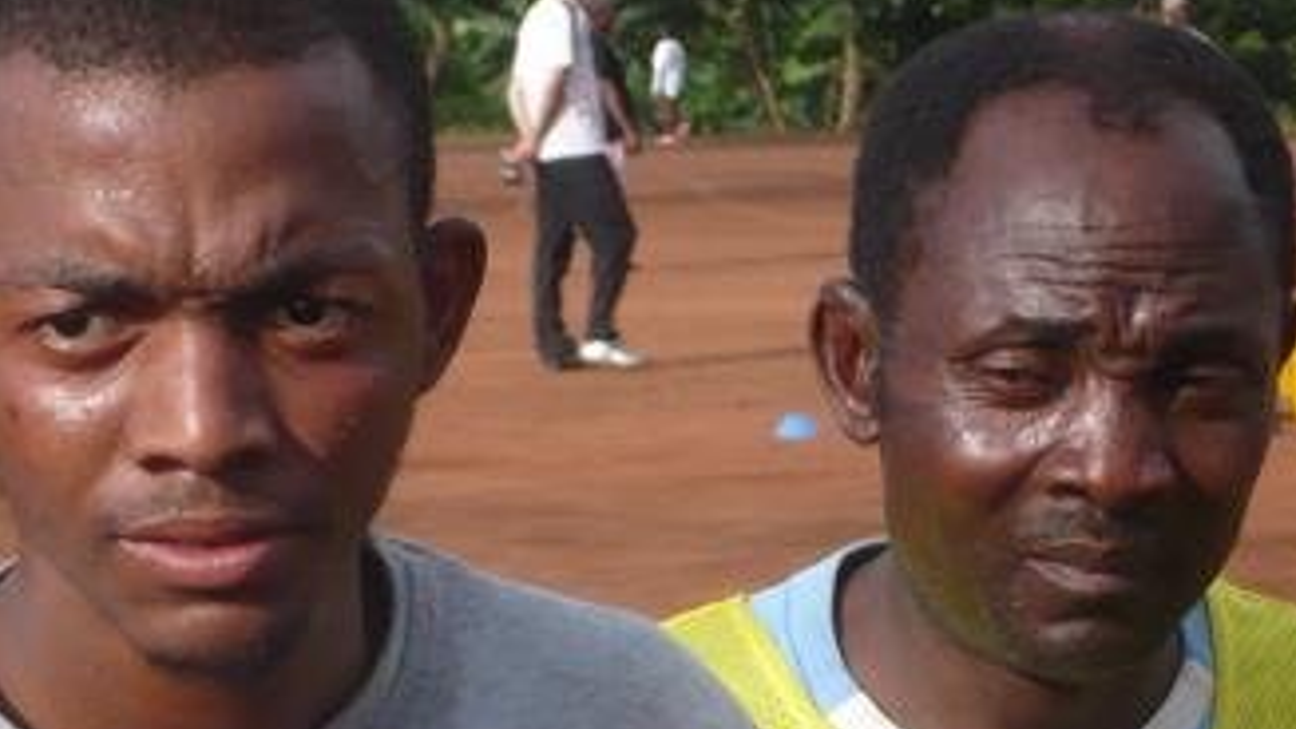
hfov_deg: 9.2
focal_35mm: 233
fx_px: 8008
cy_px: 832
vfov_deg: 5.2
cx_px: 361
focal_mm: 17.4
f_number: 5
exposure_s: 1/320
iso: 100
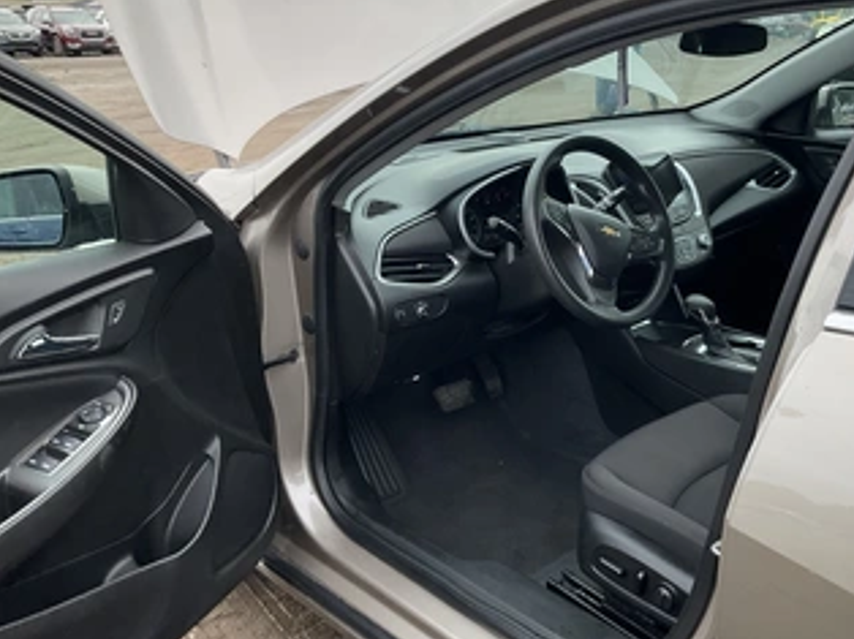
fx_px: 912
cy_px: 294
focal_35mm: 37
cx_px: 541
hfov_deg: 49.6
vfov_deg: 38.6
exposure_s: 1/491
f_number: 1.8
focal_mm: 3
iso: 25
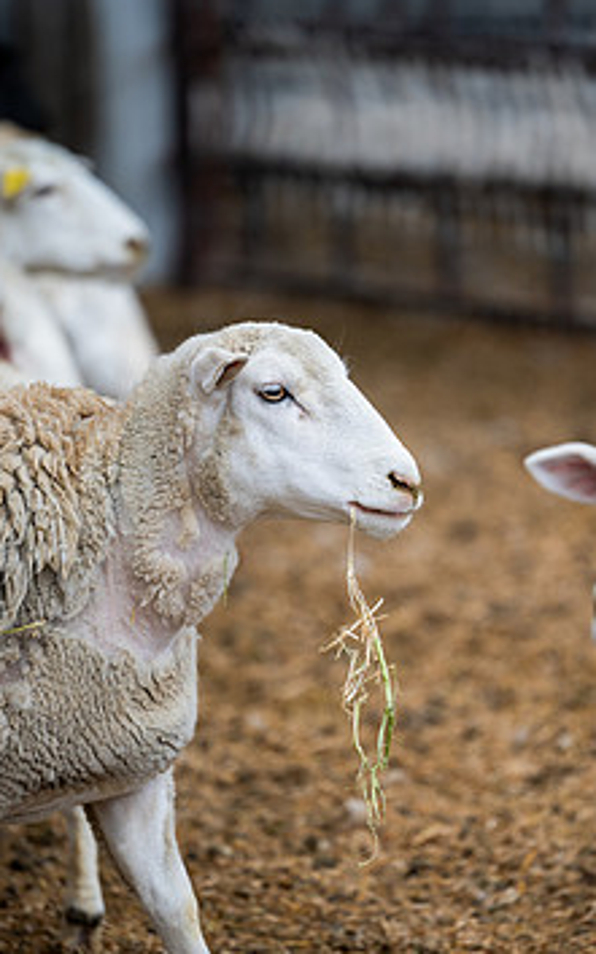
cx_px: 359
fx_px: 6737
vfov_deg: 8.1
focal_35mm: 259
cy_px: 447
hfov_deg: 5.1
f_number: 2.8
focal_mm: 200
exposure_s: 1/1000
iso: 125
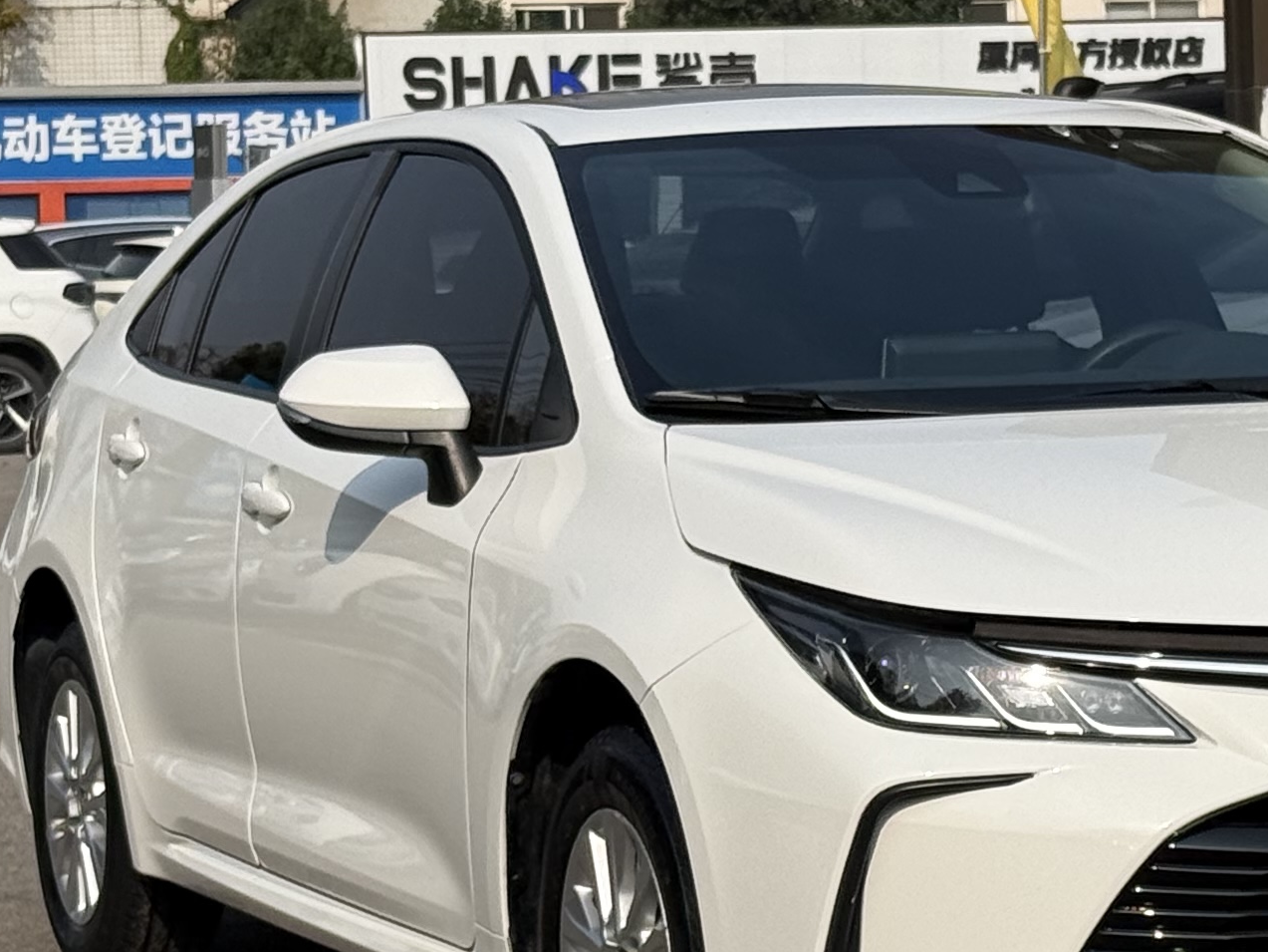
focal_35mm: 152
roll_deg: +2.0
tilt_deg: -5.1
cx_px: 895
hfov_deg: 13.0
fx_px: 5568
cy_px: 658
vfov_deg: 9.8
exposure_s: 1/8772
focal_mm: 6.76
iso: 64
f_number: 1.78
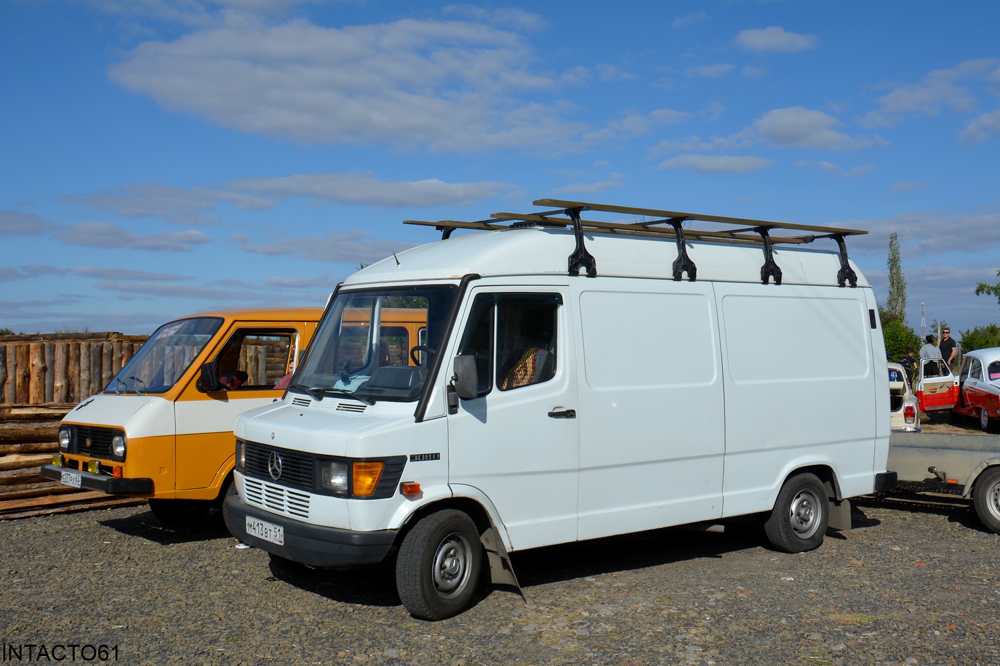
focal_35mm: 39
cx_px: 500
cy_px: 333
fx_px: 1083
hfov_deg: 49.6
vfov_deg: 34.2
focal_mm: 26
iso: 100
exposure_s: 1/400
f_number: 10
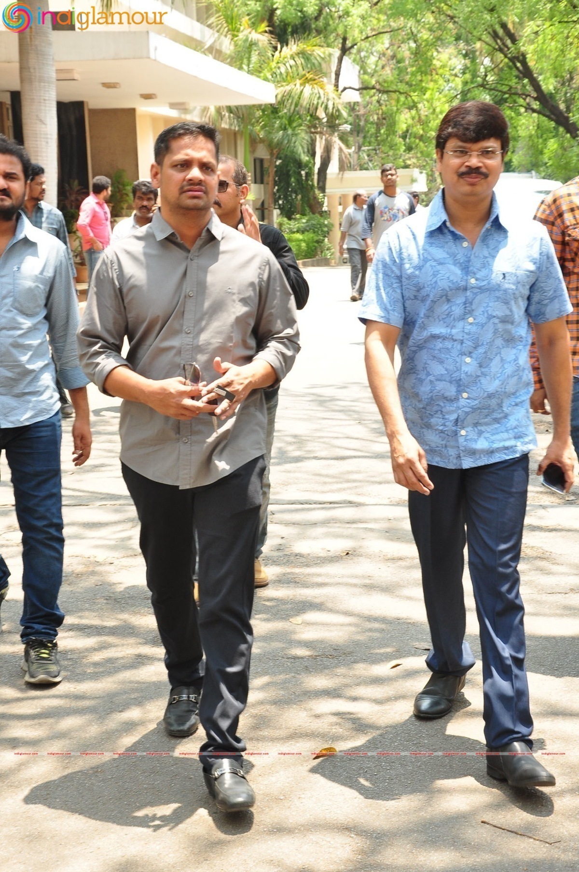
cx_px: 290
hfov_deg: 21.5
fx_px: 1524
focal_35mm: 63
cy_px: 436
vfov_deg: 31.9
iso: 500
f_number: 9
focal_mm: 42
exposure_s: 1/125
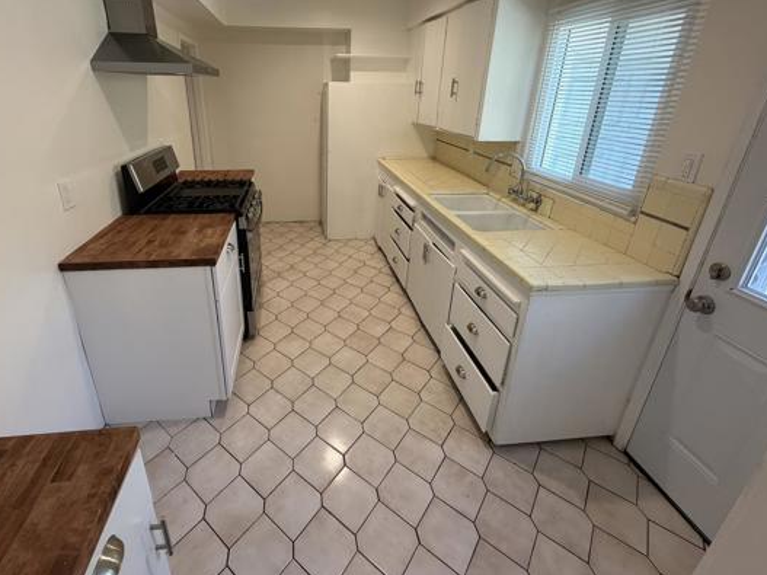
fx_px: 377
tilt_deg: -21.1
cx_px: 332
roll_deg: -0.6
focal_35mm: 17
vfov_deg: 73.9
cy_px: 230
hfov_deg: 90.5
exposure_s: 1/120
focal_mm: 2.22
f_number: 2.2
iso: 160
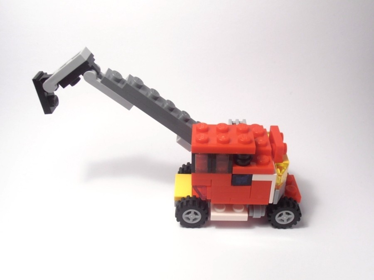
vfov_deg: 38.7
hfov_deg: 50.1
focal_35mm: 37
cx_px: 187
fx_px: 400
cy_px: 140
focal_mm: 6.61
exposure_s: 1/60
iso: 80
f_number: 3.9
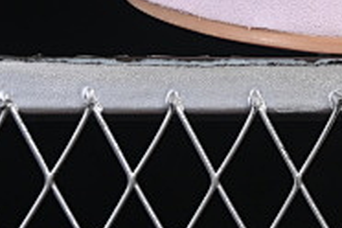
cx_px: 574
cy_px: -245
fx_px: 3059
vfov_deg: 4.2
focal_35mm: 322
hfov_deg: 6.3
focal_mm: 50
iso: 160
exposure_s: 1/80
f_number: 8
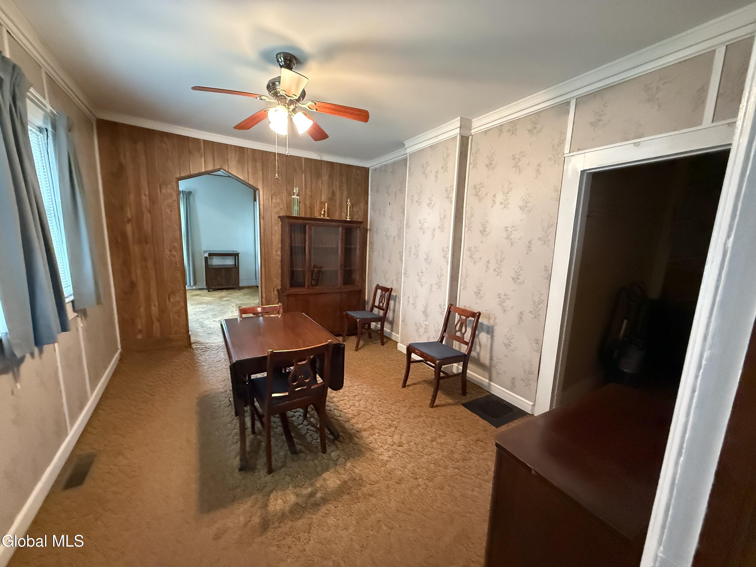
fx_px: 306
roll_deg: -3.2
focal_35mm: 14
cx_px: 378
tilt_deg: -8.5
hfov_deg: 102.1
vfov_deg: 85.7
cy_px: 284
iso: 1000
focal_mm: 2.22
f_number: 2.2
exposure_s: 1/60
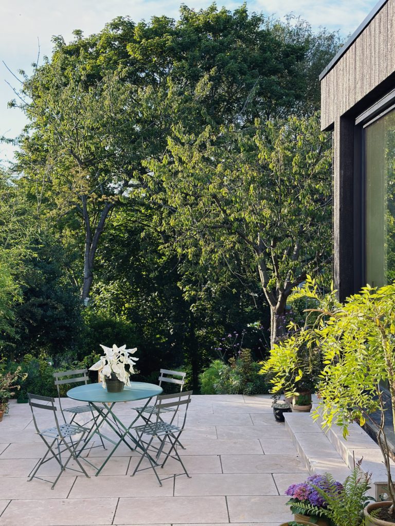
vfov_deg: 39.7
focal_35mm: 48
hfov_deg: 30.3
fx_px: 730
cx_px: 198
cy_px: 263
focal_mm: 6.86
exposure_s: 1/659
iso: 80
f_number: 1.78
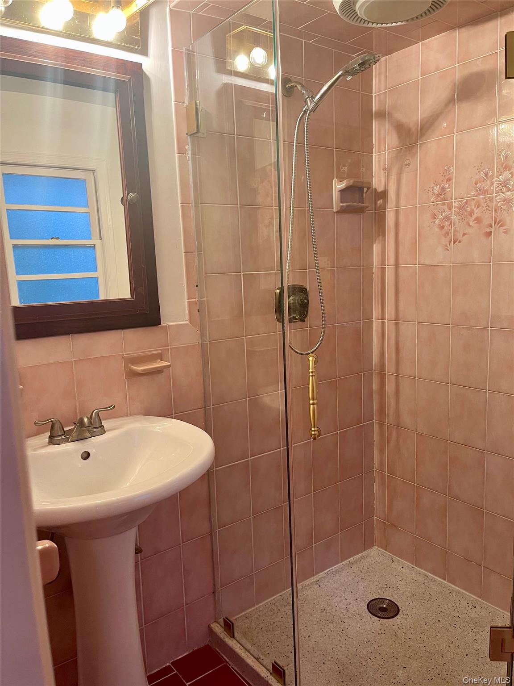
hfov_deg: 54.9
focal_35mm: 25
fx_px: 495
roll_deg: +2.9
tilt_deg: -8.3
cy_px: 343
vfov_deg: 69.4
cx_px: 257
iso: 125
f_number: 1.6
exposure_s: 1/60
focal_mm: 5.1
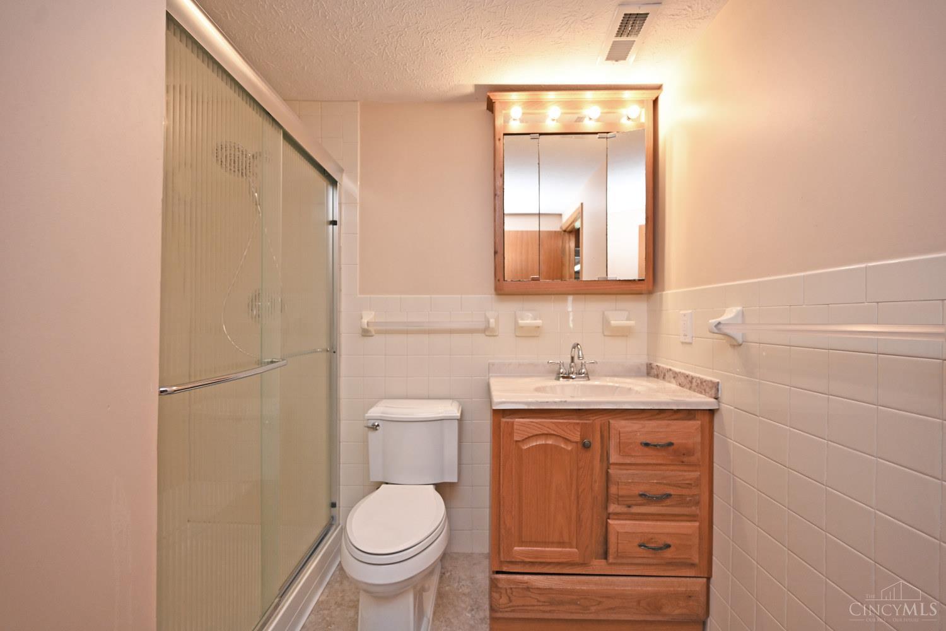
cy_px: 316
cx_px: 473
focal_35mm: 14
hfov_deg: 104.3
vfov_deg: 81.2
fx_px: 368
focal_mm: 14
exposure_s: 1/60
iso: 720
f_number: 4
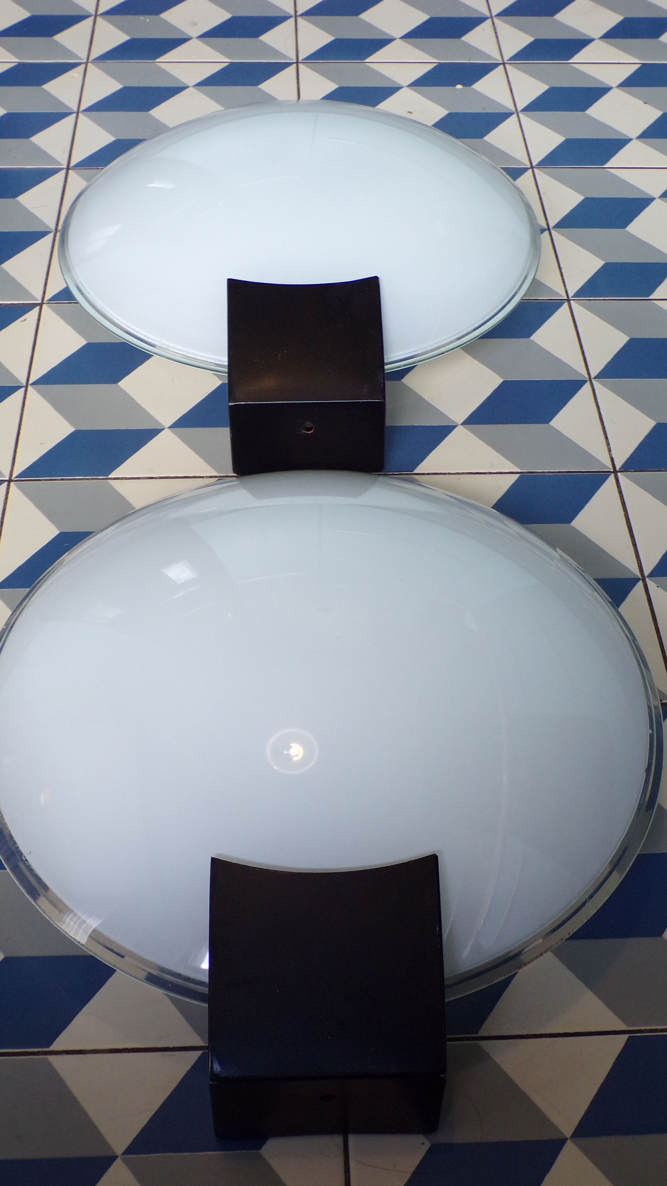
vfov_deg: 49.4
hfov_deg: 29.0
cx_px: 331
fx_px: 1289
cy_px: 600
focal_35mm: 41
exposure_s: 1/26
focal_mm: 6.6
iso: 200
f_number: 3.3
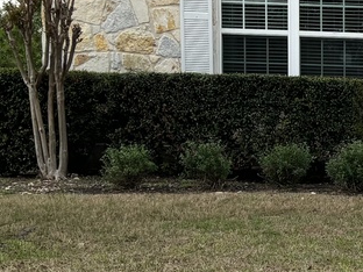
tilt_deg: -5.2
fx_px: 1258
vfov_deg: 12.3
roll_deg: -2.0
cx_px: 759
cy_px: 245
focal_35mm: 120
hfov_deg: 13.6
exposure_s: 1/2288
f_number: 1.6
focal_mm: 5.96
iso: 50
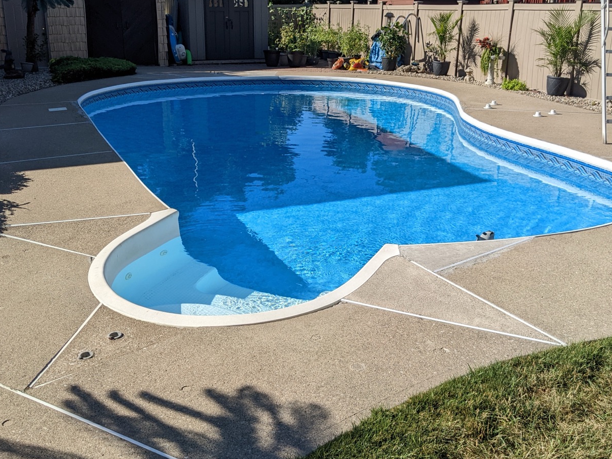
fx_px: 636
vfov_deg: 39.5
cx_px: 280
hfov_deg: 51.3
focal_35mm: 36
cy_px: 191
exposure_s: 1/4695
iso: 51
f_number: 1.73
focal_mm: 4.38
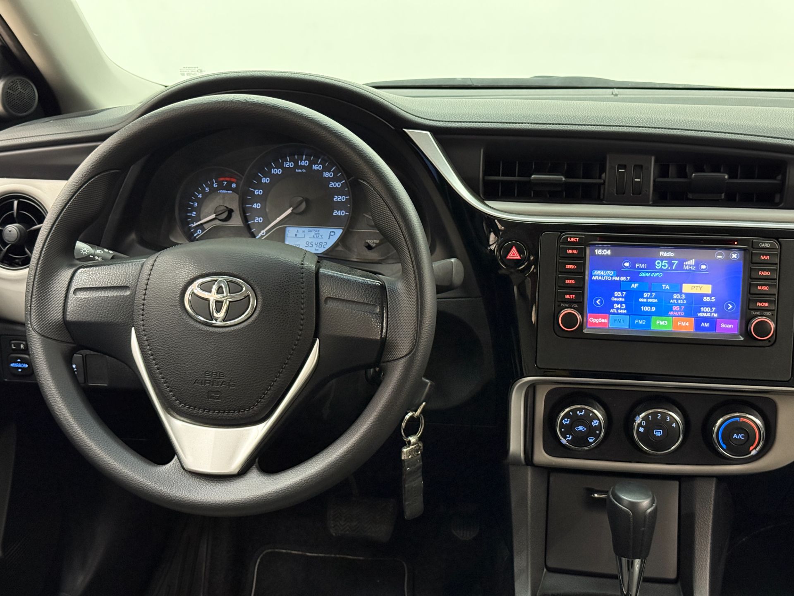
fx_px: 1101
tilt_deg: -16.4
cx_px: 397
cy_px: 298
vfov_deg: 30.3
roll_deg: -0.3
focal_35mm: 48
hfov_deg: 39.7
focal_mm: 6.76
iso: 500
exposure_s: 1/30
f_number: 1.78
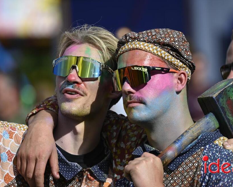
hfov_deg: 4.3
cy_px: 94
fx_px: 3124
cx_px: 130
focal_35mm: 453
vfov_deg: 3.4
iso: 400
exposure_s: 1/3200
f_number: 5.6
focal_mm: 400
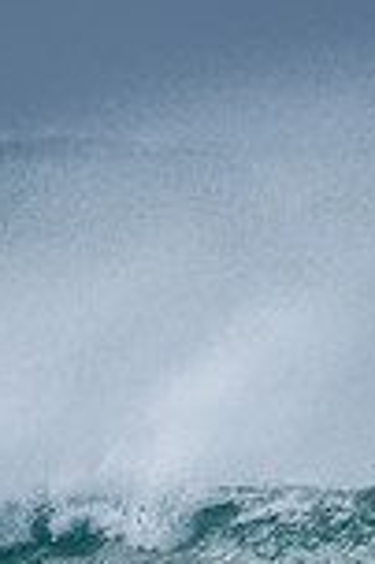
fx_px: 42970
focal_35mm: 2744
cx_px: 405
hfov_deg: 0.5
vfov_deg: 0.8
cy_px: 644
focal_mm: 480
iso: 160
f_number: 5.6
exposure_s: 1/800
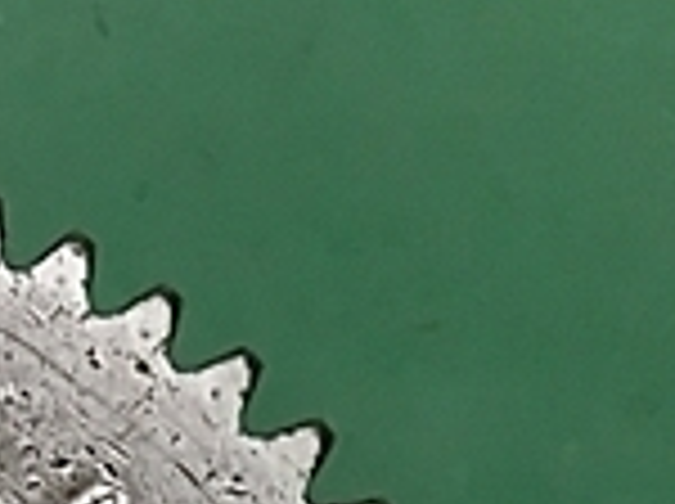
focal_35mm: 124
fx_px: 2414
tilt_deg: -76.7
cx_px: -252
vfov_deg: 10.7
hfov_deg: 15.0
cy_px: 1058
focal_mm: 4.15
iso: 64
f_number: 2.2
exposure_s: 1/30
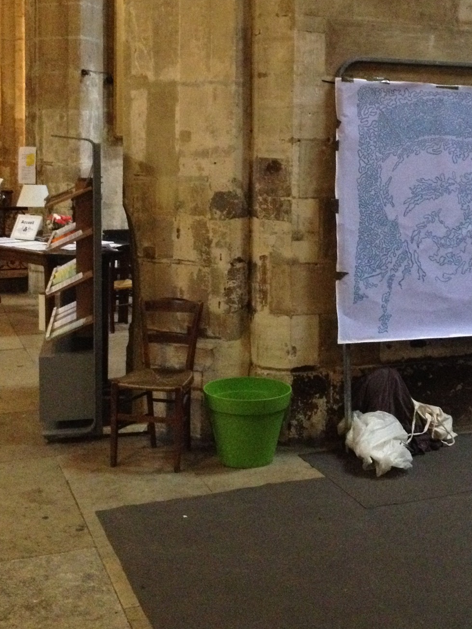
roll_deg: +0.1
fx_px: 1000
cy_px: 187
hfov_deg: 26.5
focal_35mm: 55
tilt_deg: -3.3
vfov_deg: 34.5
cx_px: 301
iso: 500
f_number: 2.4
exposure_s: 1/15
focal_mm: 4.28
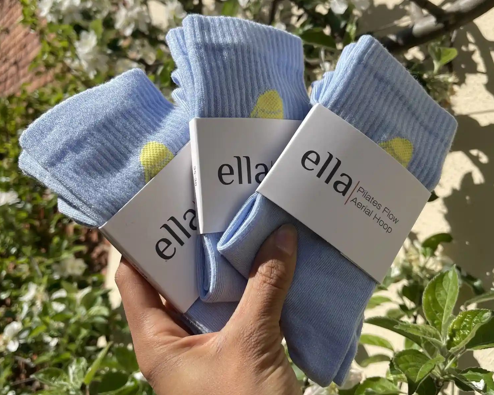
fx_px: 483
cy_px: 164
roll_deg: -6.6
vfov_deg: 44.4
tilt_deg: +6.7
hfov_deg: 54.2
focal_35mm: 33
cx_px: 248
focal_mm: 5.1
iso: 32
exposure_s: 1/3257
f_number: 1.6
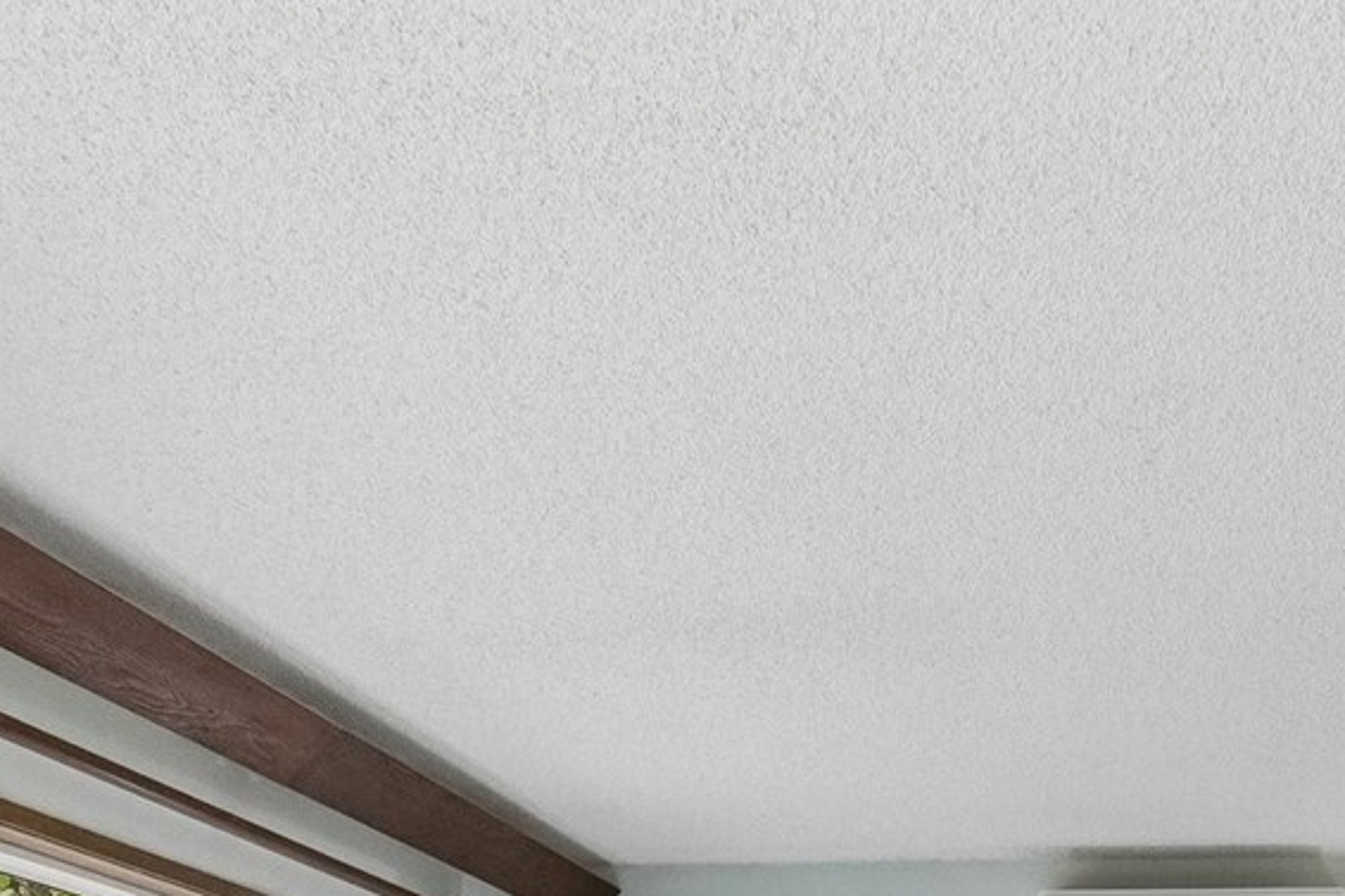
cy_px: 1228
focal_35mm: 45
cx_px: 1125
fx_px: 1681
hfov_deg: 41.3
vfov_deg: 25.0
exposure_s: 1/30
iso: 800
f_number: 9
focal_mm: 10
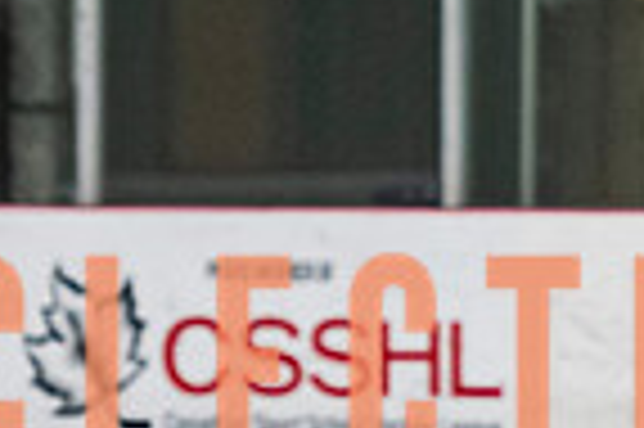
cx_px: 868
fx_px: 15760
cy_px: 395
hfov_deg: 2.3
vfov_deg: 1.6
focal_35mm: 882
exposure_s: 1/640
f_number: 3.2
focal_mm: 125
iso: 2000
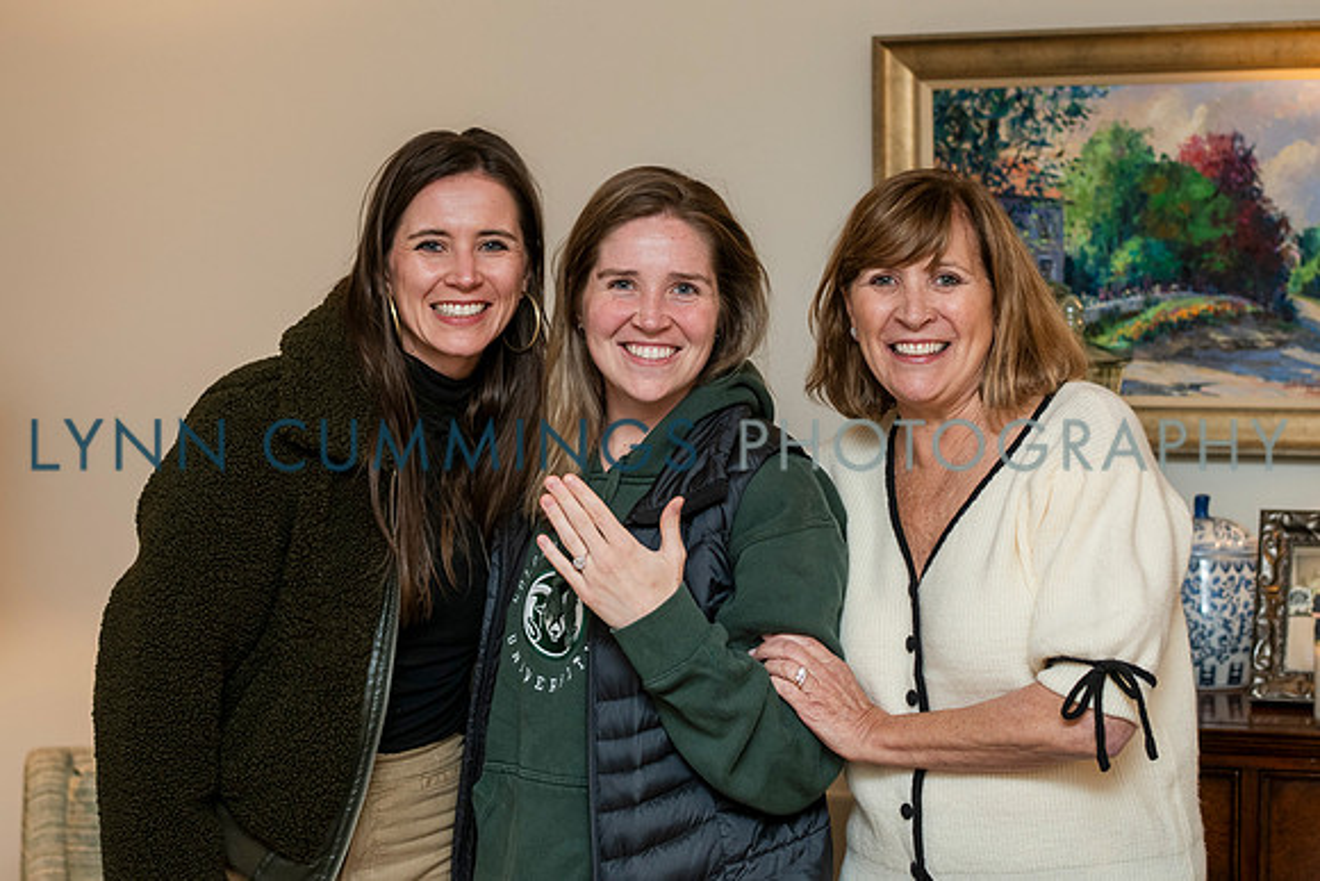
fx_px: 2780
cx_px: 665
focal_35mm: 76
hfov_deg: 26.7
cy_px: 395
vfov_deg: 18.0
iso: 400
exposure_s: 1/160
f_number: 3.5
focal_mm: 58
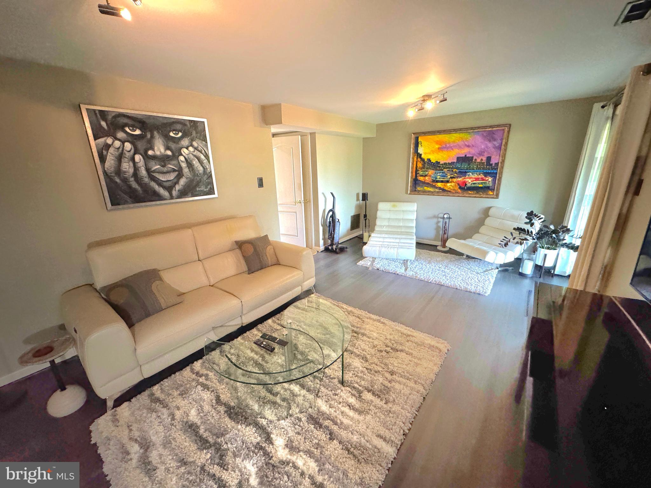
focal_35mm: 14
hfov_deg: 102.1
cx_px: 326
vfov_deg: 85.7
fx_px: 263
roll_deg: +1.3
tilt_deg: -17.9
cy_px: 244
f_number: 2.2
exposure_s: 1/42
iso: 800
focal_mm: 2.22
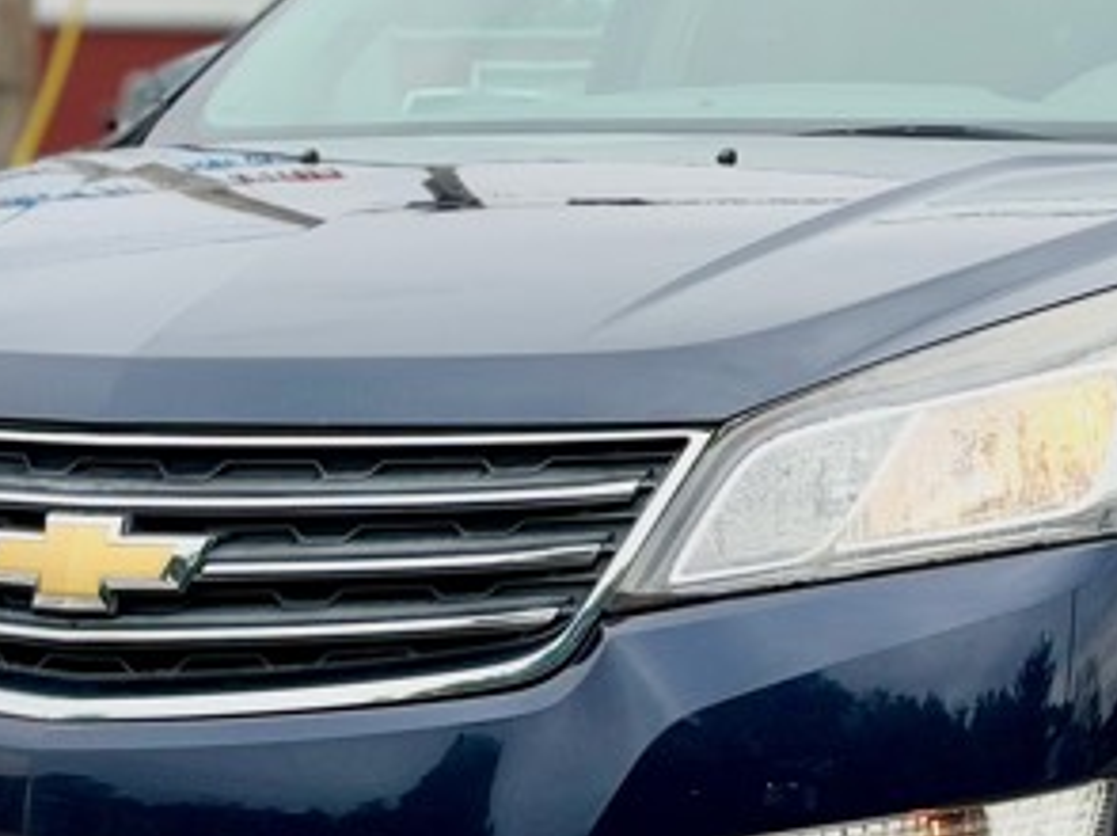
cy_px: 416
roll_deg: +0.0
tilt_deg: -2.1
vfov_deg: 10.1
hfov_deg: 13.4
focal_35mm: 147
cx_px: 775
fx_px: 4740
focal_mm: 6.76
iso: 64
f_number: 1.78
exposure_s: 1/4098
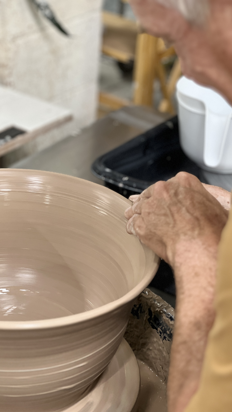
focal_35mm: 84
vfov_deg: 25.3
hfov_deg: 14.4
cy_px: 206
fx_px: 919
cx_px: 92
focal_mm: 9
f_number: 2.8
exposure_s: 1/40
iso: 250
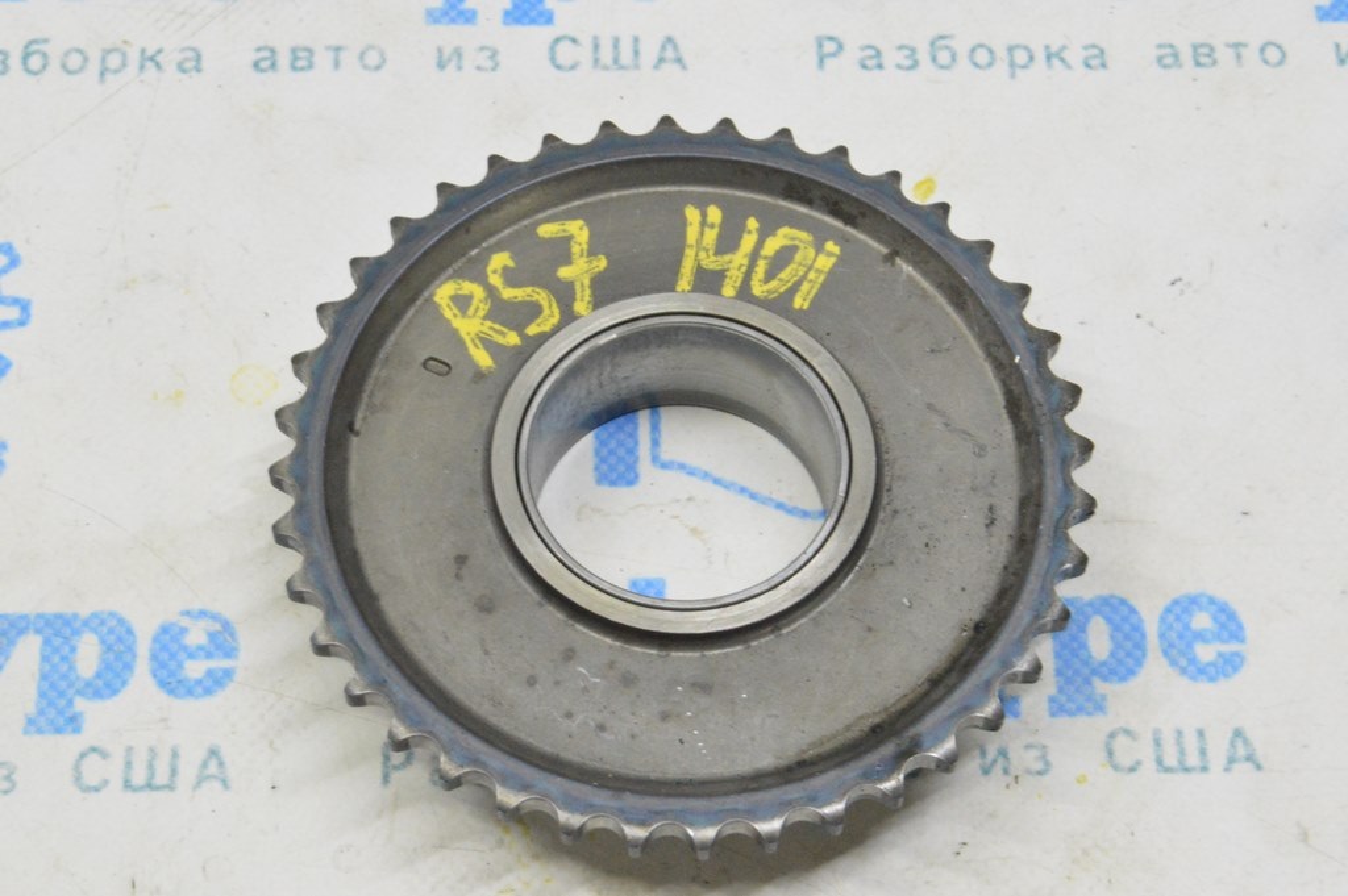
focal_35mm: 75
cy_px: 448
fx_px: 2806
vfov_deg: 18.2
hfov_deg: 27.0
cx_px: 674
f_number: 20
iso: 6400
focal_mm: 50
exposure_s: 1/20
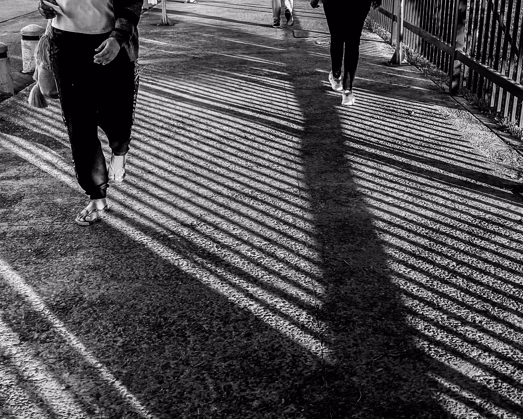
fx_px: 697
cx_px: 302
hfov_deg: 41.0
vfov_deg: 33.3
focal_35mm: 45
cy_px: 159
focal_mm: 5.1
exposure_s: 1/640
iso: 50
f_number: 1.6
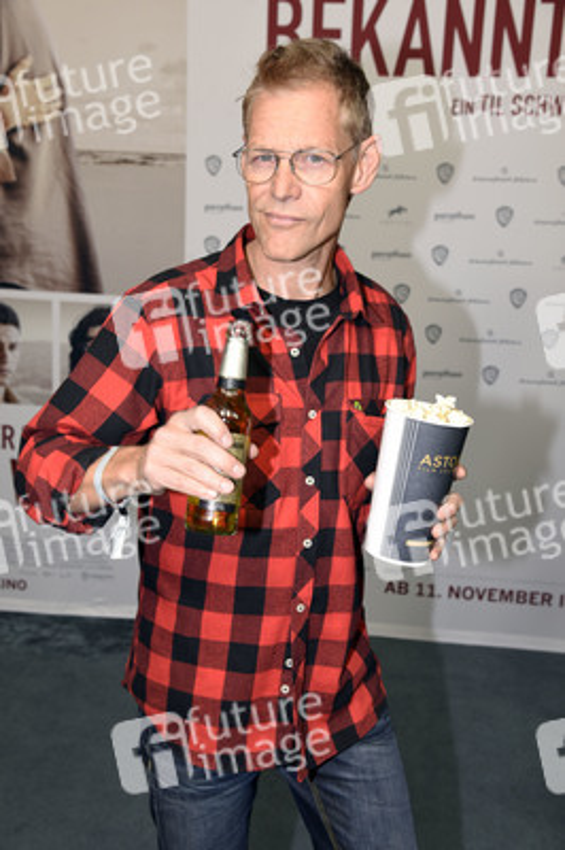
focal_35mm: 46
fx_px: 1085
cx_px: 282
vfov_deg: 42.8
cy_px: 425
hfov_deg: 29.2
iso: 1000
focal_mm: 46
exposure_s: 1/125
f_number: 6.3
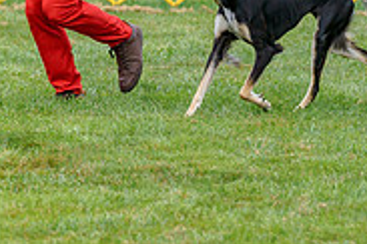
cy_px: -141
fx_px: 3843
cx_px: 239
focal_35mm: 377
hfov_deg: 5.5
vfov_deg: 3.6
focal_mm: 119
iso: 400
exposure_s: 1/640
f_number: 2.8
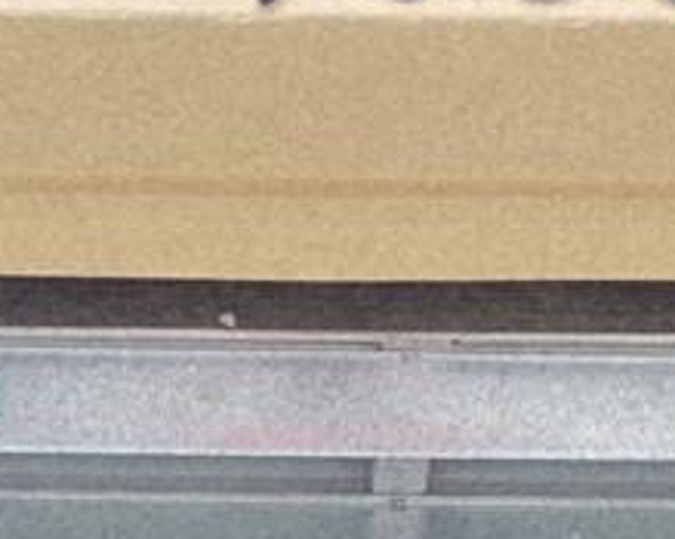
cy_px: 1435
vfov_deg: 8.4
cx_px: 472
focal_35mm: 164
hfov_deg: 11.7
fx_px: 3275
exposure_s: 1/2333
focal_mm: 6.3
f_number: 1.7
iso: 80
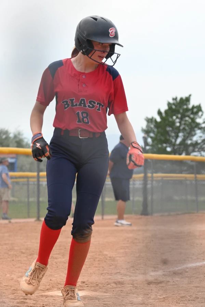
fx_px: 1281
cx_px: 102
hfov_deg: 9.1
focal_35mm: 150
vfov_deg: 13.7
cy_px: 154
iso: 100
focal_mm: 100
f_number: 5.6
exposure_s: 1/250
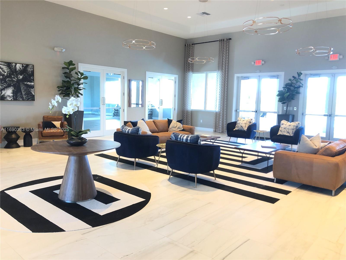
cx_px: 173
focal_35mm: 28
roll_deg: -0.6
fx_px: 280
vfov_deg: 49.7
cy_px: 130
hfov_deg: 63.4
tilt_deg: -7.3
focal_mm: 3.99
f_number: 1.8
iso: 50
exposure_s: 1/15
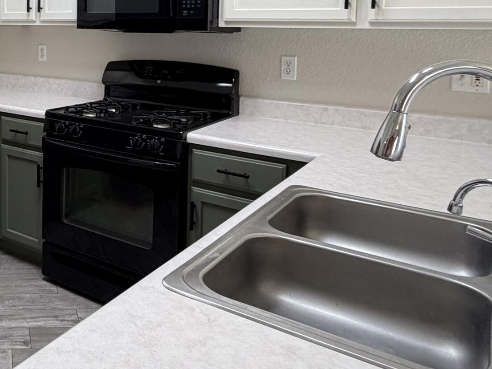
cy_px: 61
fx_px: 540
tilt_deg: -4.4
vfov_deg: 36.1
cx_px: 13
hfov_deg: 43.0
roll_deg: +0.0
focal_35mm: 38
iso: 125
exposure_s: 1/61
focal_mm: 2.22
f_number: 2.2
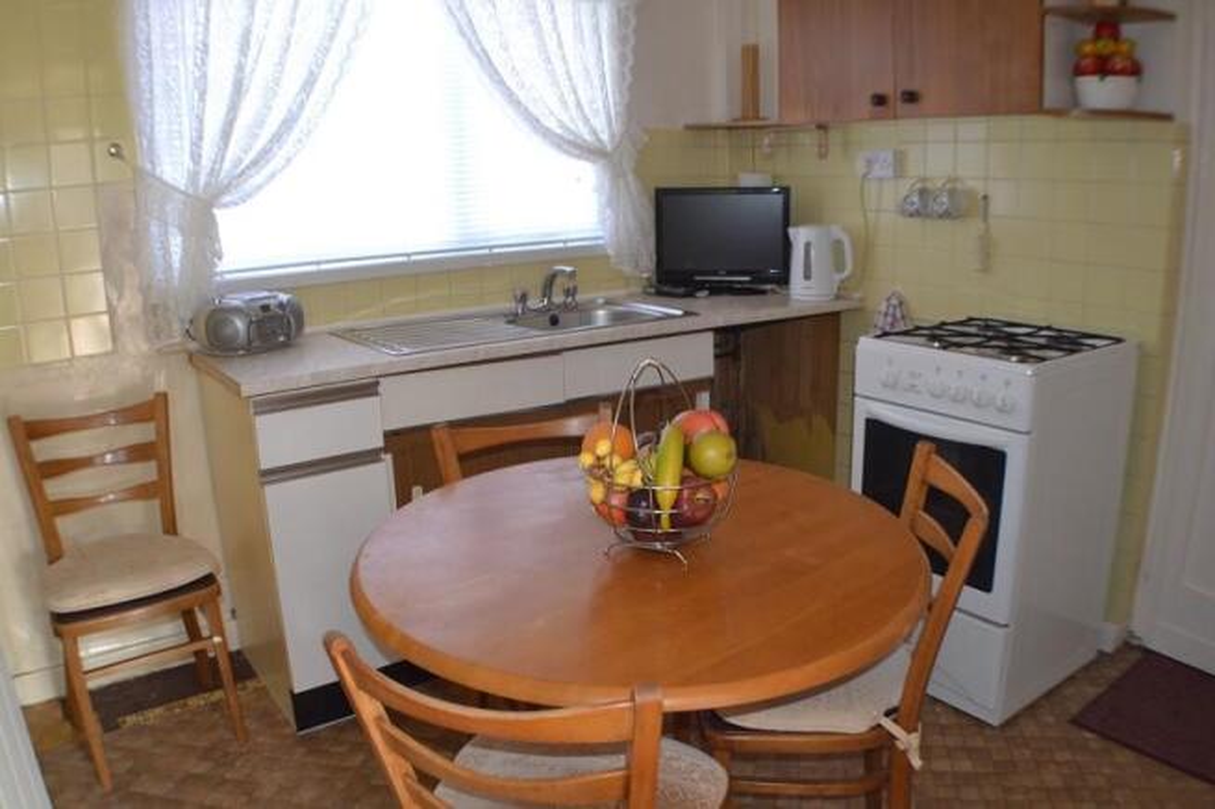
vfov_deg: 36.9
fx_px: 1215
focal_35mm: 36
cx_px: 608
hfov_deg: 53.1
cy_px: 404
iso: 720
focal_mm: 24
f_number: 4
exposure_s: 1/60
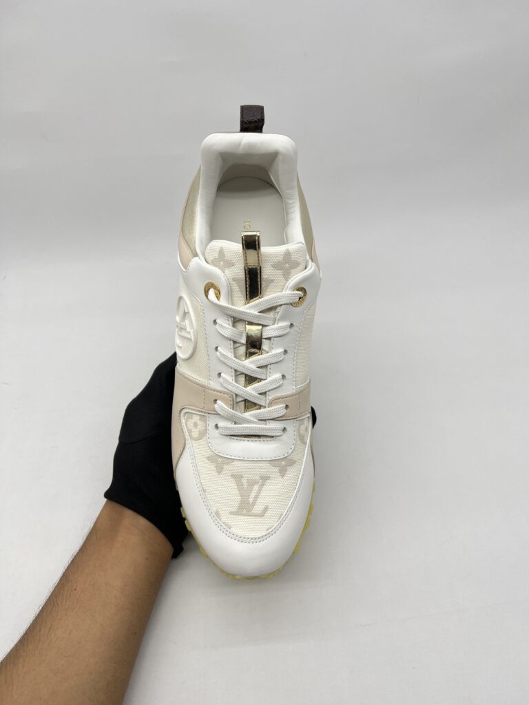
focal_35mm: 26
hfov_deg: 53.1
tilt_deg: -44.6
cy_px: 352
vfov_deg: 67.3
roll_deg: +1.5
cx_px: 264
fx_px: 530
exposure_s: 1/170
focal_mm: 5.7
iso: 40
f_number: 1.5
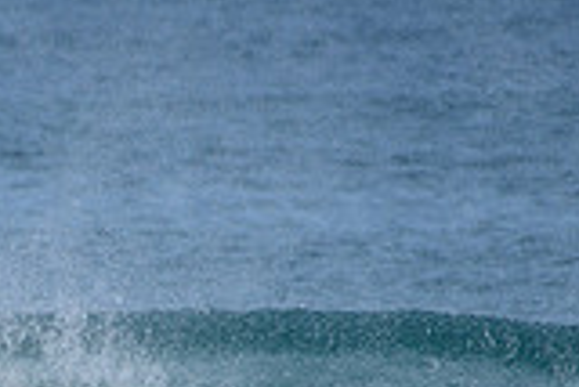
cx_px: -210
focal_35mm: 1808
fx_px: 29104
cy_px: 609
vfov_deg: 0.8
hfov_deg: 1.1
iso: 250
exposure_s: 1/2500
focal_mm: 500
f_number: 6.3
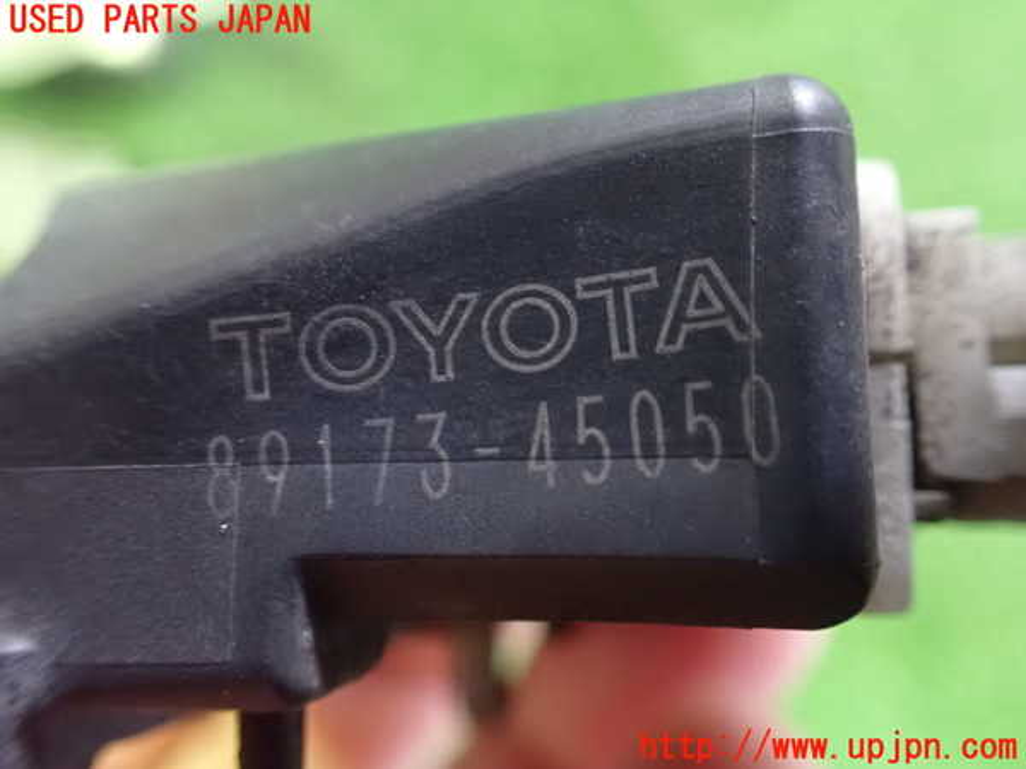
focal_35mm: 30
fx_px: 889
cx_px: 513
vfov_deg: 46.8
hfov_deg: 60.0
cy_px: 384
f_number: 2.3
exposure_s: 1/30
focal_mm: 5.4
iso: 1600
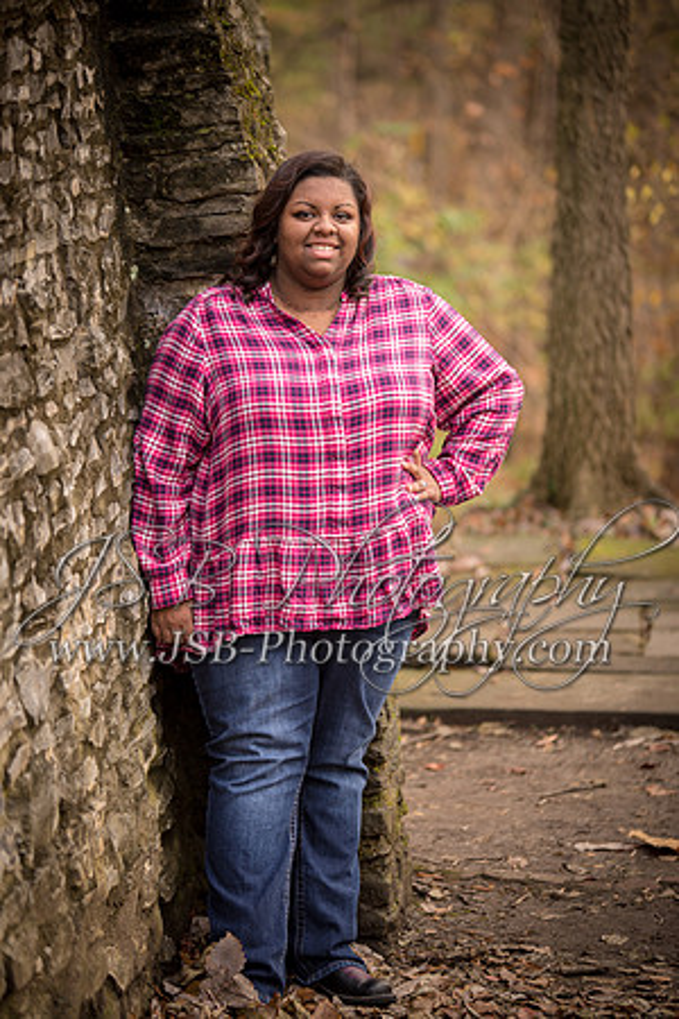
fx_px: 3395
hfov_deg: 11.4
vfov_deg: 17.1
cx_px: 340
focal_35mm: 120
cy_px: 510
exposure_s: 1/80
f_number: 2.8
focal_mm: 120
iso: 200
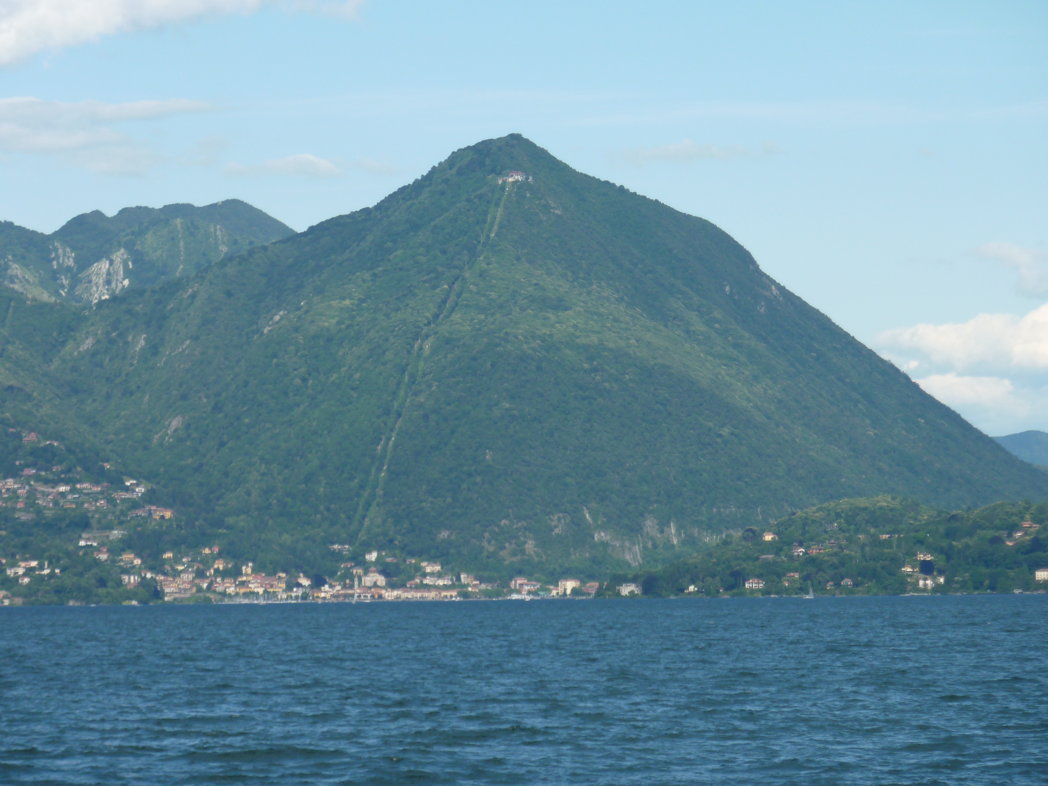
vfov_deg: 8.8
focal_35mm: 169
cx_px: 524
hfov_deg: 11.7
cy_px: 393
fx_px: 5116
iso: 80
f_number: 4.5
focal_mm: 27.8
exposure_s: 1/500
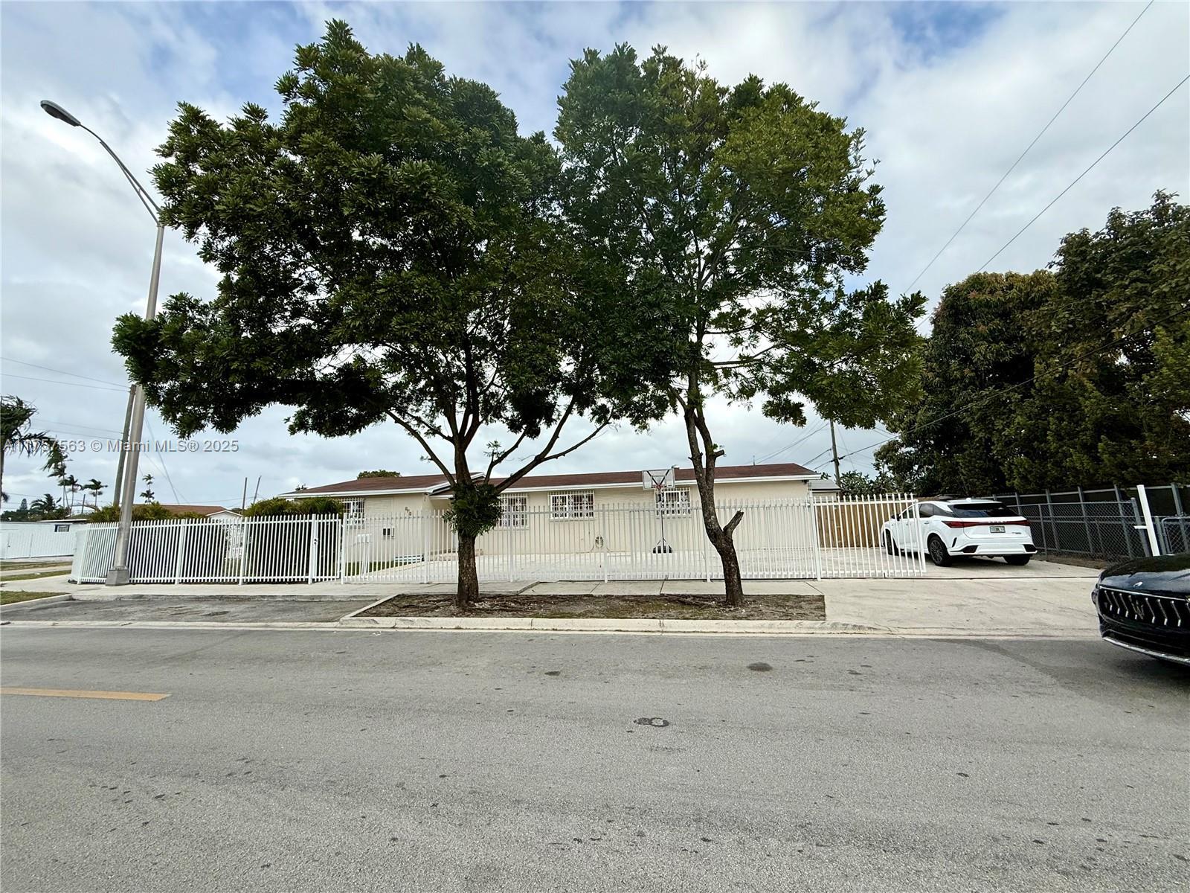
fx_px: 481
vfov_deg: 85.7
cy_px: 446
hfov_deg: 102.1
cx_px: 595
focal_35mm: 14
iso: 50
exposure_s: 1/2092
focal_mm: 2.22
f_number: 2.2
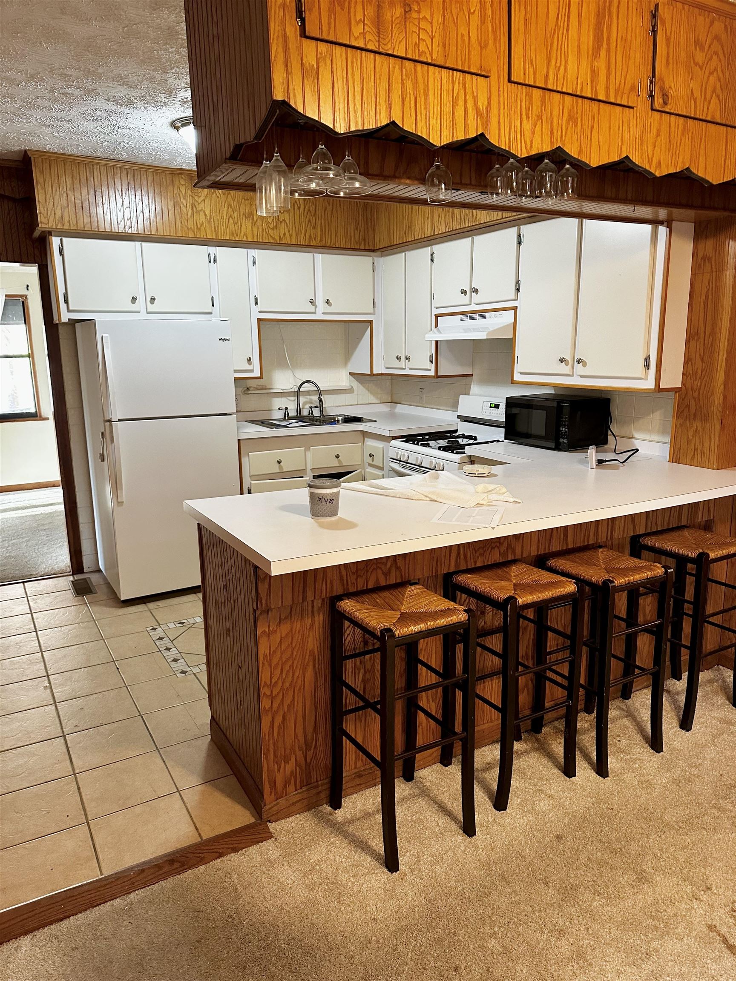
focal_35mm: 24
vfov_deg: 71.6
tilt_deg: -11.6
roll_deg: +0.3
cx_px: 368
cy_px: 490
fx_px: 680
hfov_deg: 56.8
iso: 500
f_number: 1.78
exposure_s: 1/60
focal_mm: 6.86
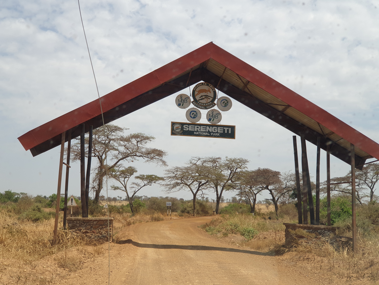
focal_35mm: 52
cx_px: 190
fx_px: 569
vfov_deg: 28.0
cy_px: 142
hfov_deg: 36.8
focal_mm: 6
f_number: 2.4
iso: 100
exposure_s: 1/784
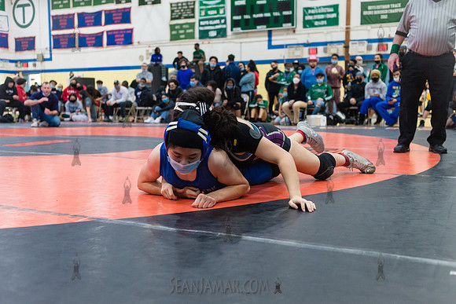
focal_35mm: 39
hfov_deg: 49.9
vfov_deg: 34.5
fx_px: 490
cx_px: 228
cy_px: 152
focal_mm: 35
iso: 4000
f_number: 3.5
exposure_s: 1/400
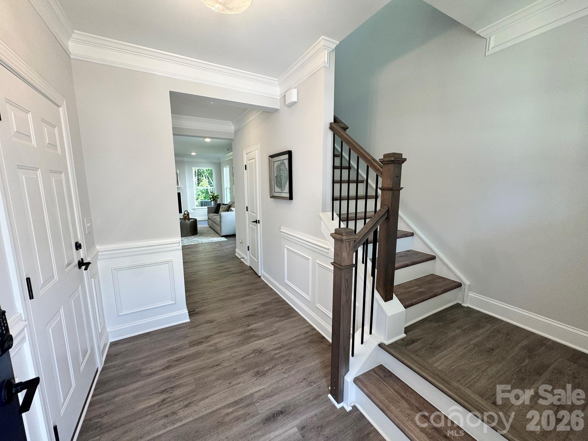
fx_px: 238
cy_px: 220
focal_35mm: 14
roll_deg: +0.4
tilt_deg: -8.8
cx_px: 294
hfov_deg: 102.1
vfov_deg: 85.7
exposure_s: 1/120
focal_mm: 2.22
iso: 100
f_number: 2.2
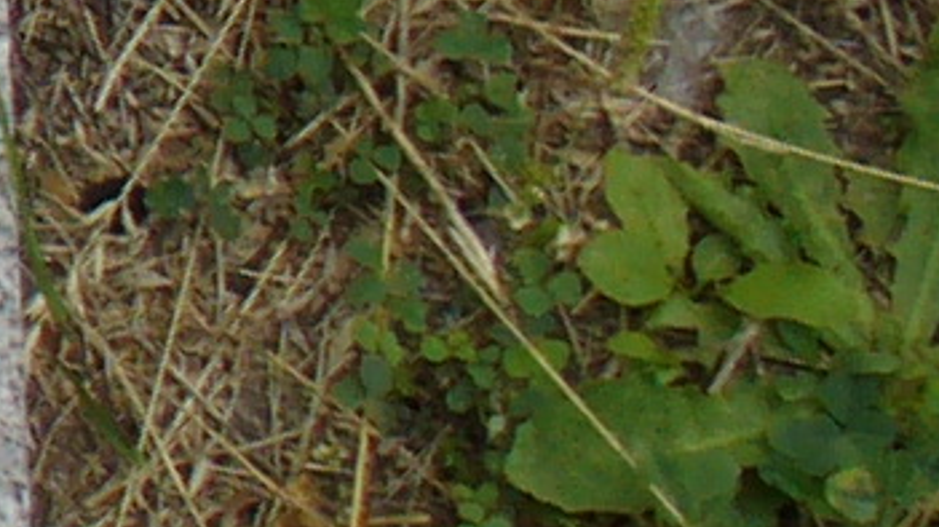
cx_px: -2247
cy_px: -342
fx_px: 7316
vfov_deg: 4.1
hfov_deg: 6.5
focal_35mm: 294
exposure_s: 1/500
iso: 80
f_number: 2.8
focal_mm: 6.1
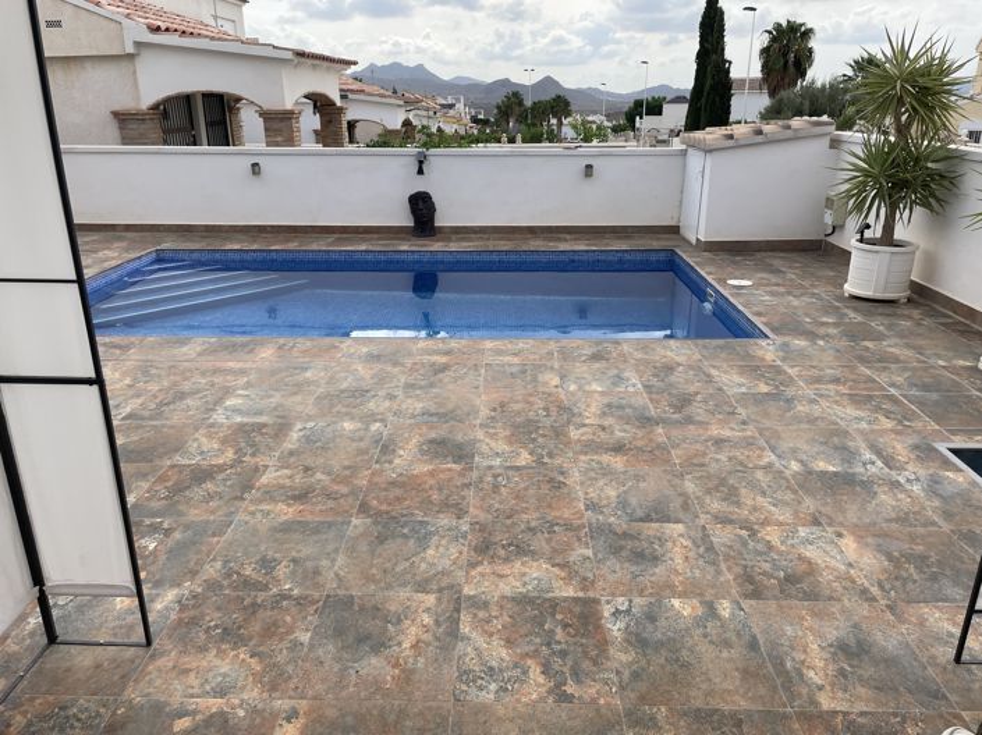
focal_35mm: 26
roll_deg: +1.3
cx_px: 491
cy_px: 368
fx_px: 737
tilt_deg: -19.5
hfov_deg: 67.3
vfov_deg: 53.0
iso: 32
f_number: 1.6
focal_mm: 4.2
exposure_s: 1/2174
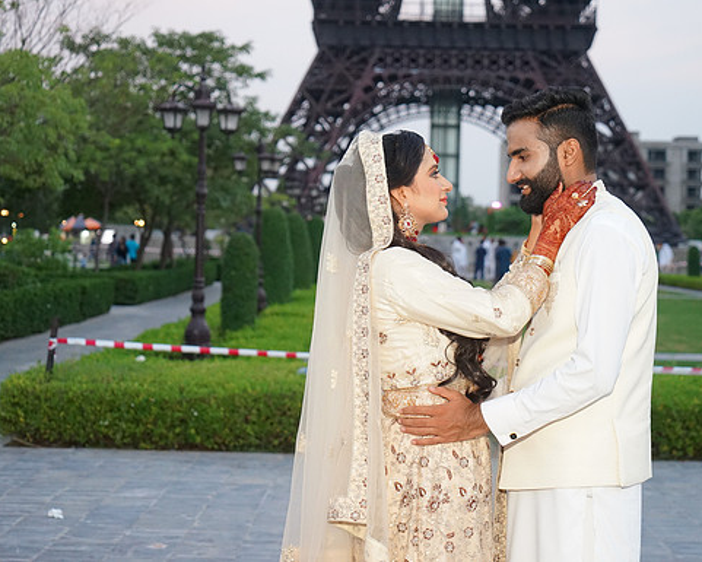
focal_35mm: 60
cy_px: 281
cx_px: 385
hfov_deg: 31.4
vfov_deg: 25.4
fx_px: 1247
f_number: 4
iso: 3200
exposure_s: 1/200
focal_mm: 53
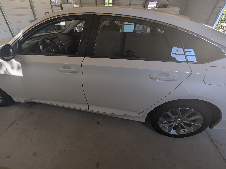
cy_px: 92
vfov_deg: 81.6
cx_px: 107
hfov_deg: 98.0
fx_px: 98
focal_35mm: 15
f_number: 1.7
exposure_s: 1/409
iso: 30
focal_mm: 2.02
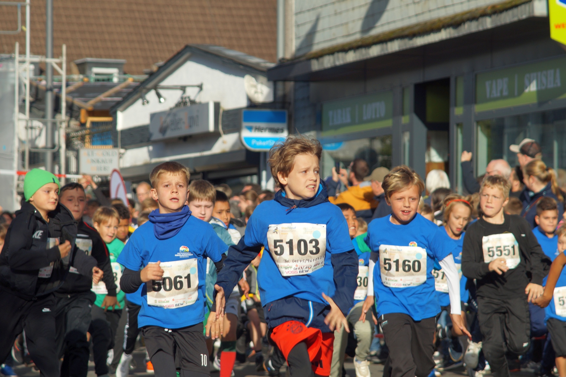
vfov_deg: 6.8
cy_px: 188
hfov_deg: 10.2
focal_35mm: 202
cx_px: 283
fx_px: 3182
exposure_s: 1/400
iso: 100
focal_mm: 135
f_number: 7.1
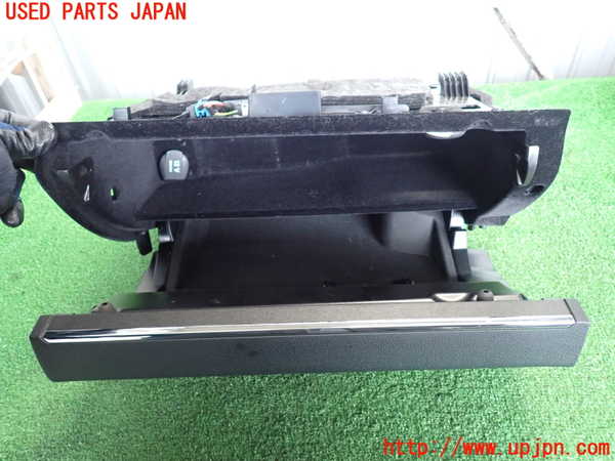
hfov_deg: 69.4
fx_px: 444
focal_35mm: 25
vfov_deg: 54.9
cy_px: 230
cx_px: 308
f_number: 2
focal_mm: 4.5
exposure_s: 1/30
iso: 800
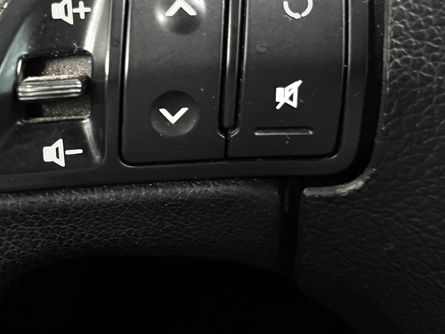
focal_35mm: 51
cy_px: 105
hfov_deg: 37.1
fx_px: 656
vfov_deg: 28.3
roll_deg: -7.7
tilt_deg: -39.6
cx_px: 147
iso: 400
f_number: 1.6
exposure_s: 1/33
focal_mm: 5.1
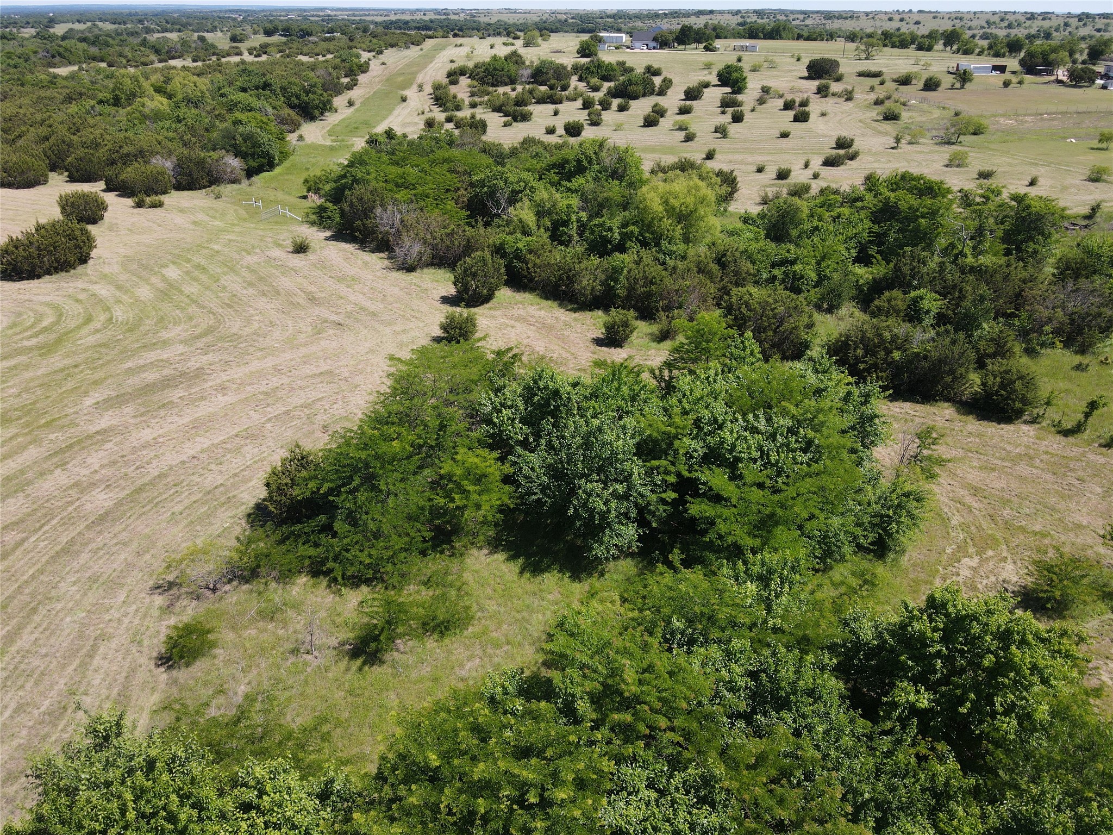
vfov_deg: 56.8
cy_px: 418
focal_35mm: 24
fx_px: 772
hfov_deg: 71.6
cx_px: 556
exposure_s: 1/400
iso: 100
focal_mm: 4.5
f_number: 2.8
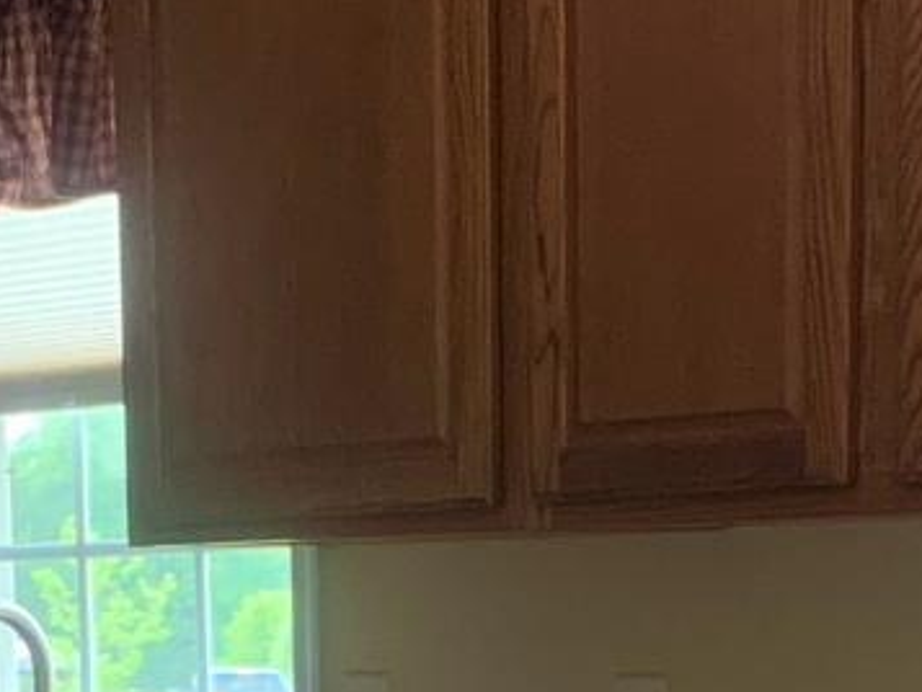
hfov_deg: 13.2
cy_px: 1252
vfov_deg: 9.5
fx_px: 3970
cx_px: 238
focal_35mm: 149
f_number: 1.8
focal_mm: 4.25
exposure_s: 1/60
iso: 100
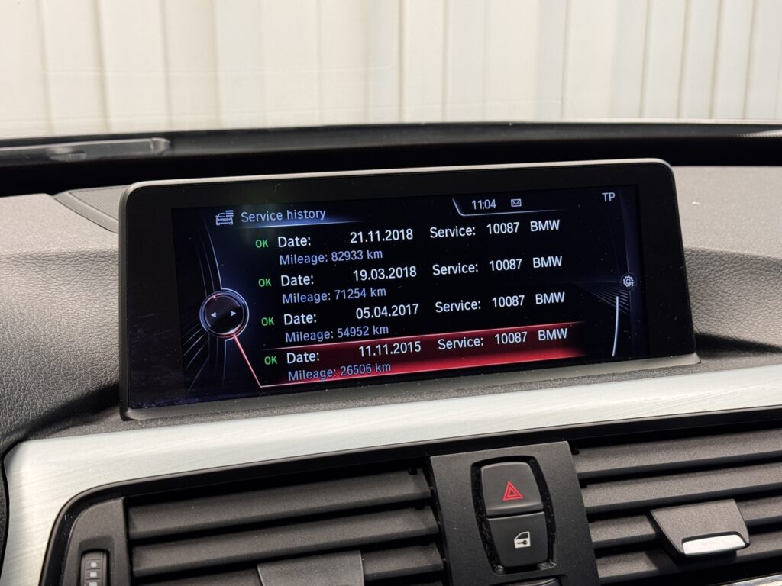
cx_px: 391
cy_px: 293
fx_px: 1084
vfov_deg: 30.3
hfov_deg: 39.7
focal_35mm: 48
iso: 125
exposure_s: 1/47
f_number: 1.78
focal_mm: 6.76
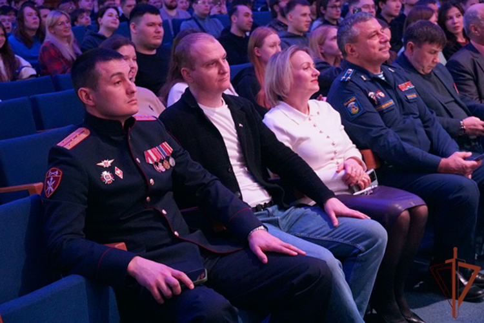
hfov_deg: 33.4
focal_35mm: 60
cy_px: 162
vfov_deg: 22.6
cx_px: 242
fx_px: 807
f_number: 4.5
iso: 6400
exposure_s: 1/8
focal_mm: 40
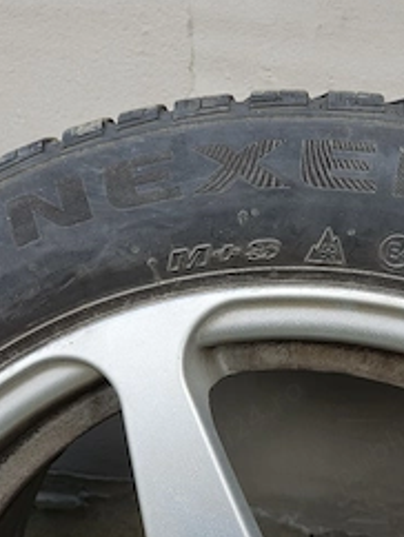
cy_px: 288
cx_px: 275
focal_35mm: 38
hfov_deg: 37.3
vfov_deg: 48.9
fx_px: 590
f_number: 1.8
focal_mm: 5.4
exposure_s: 1/192
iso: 50
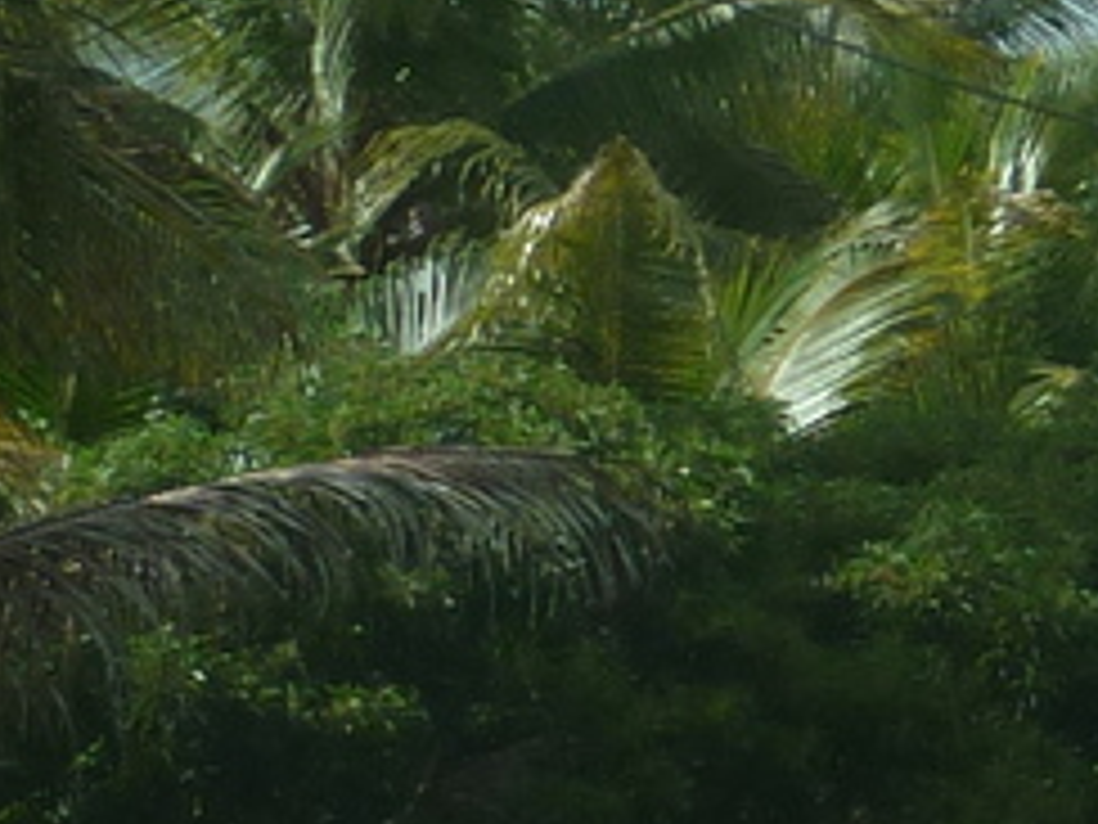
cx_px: 3411
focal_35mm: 289
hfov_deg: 6.2
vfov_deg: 5.1
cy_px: 581
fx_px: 9167
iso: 80
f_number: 4.5
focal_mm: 7.3
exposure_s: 1/500
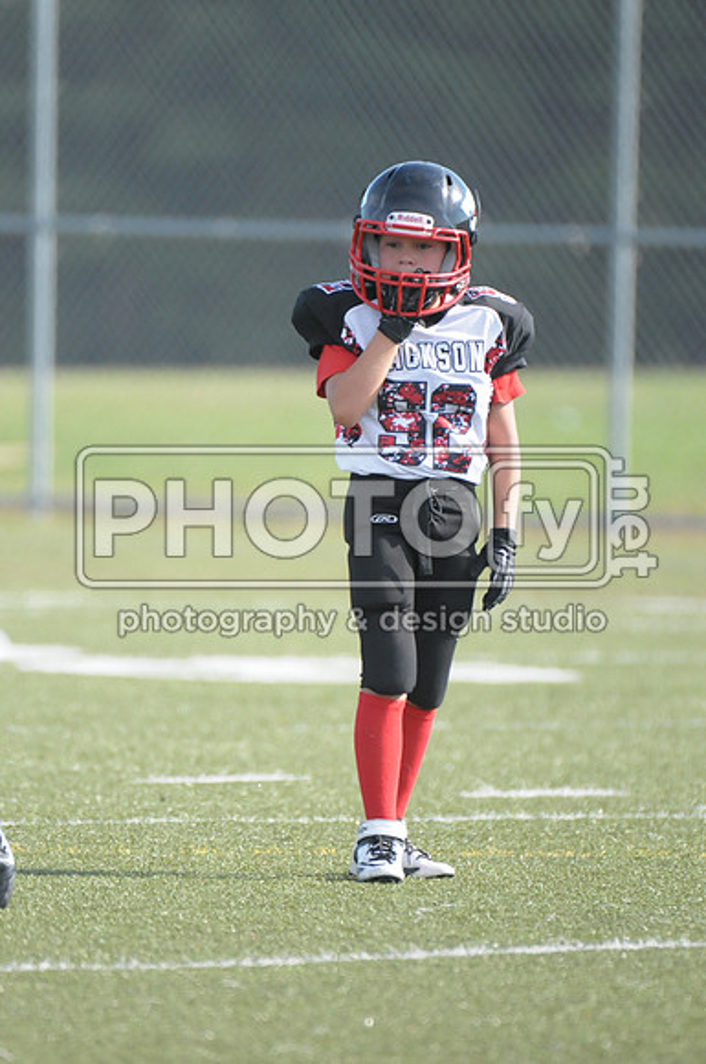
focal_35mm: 600
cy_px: 532
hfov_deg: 2.3
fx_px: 17702
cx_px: 353
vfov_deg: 3.4
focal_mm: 400
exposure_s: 1/3200
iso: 1600
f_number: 4
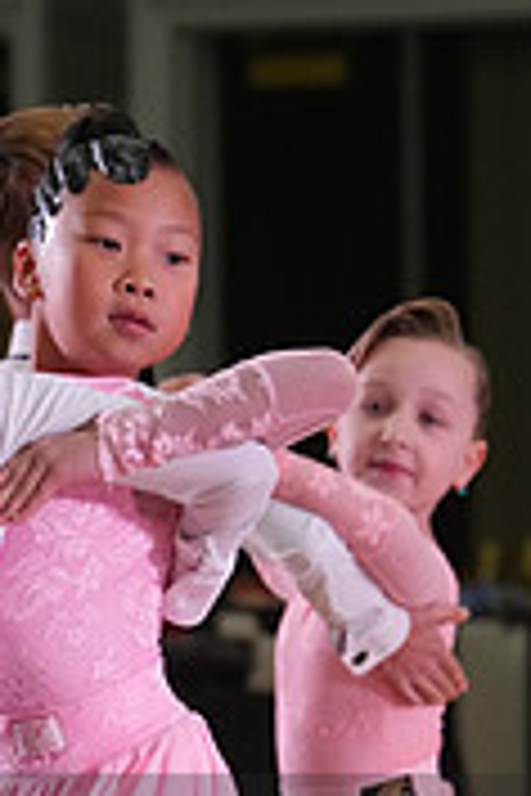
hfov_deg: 2.1
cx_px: -11
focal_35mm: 656
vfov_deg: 3.1
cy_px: 926
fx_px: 14513
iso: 4000
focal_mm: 200
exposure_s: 1/200
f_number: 8
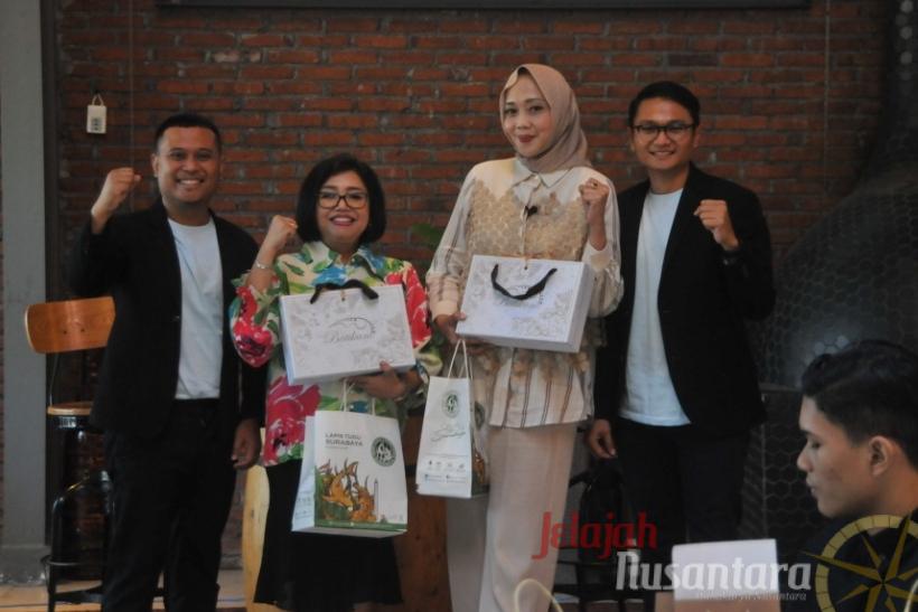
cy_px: 306
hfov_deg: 26.0
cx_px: 459
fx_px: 1989
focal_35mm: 78
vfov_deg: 17.5
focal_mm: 52
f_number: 5
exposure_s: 1/50
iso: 1250
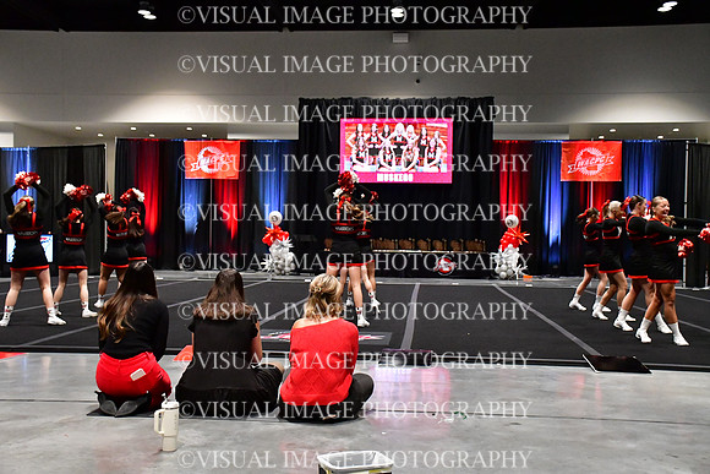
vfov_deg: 33.4
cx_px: 355
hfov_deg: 48.4
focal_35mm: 40
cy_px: 237
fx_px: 789
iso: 4500
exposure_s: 1/400
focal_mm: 27
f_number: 4
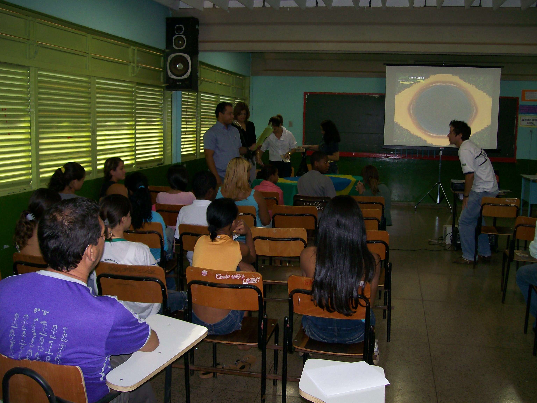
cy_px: 202
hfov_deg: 51.4
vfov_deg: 39.7
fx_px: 558
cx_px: 268
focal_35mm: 36
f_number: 2.7
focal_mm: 6
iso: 80
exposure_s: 1/64
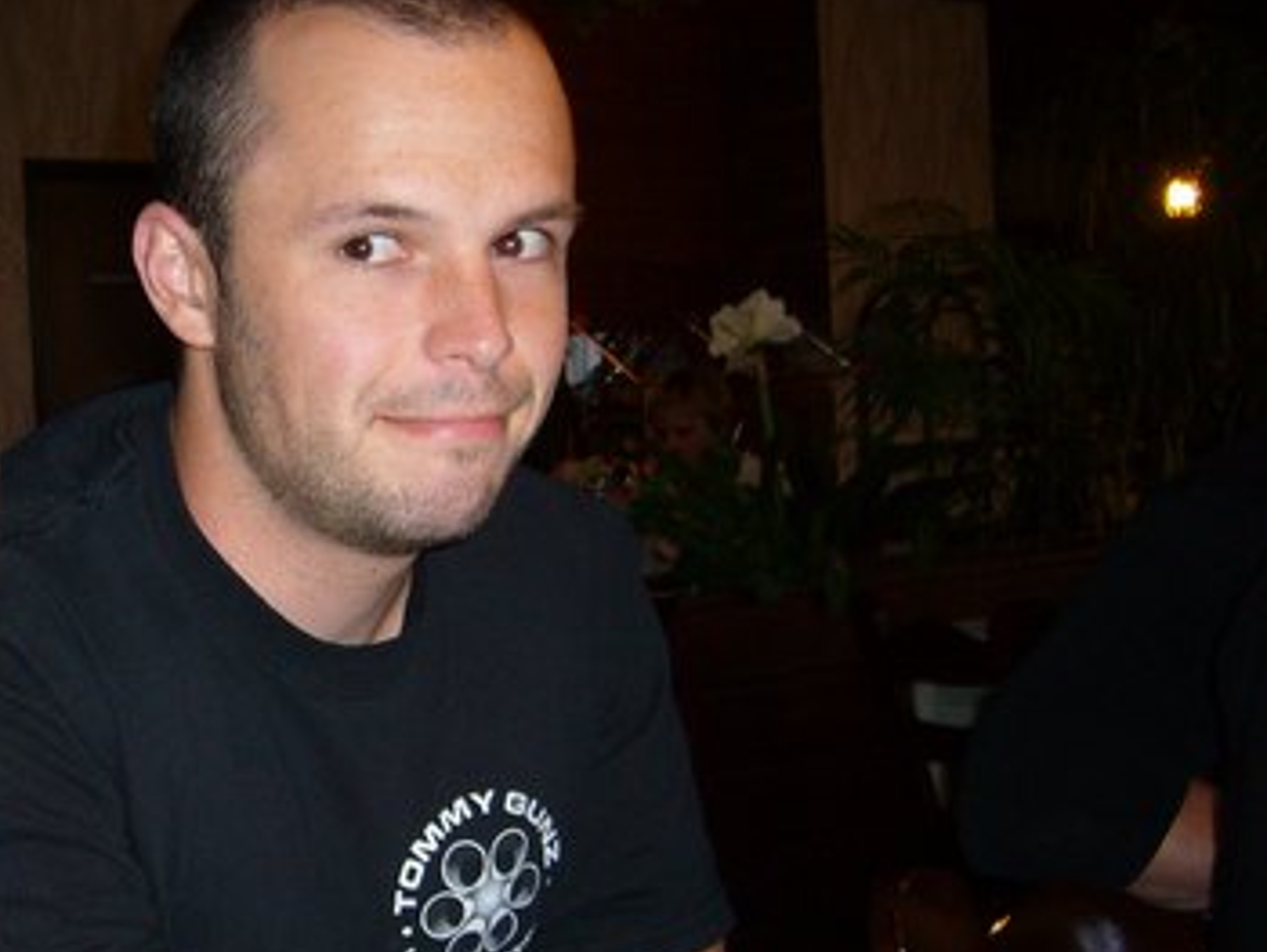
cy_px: 514
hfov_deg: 31.0
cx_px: 185
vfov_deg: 24.4
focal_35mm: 60
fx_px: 2198
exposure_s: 1/30
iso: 100
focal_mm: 5.8
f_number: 2.8
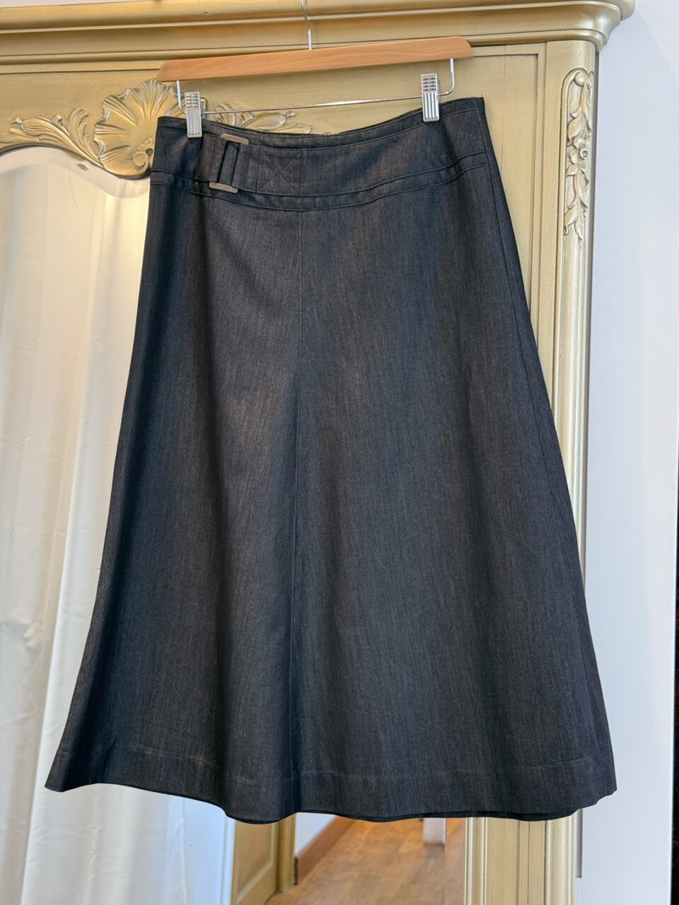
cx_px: 340
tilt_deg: -3.0
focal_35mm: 48
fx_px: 1255
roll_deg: -0.6
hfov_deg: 30.3
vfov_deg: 39.7
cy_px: 452
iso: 80
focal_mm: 6.76
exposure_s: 1/100
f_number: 1.78
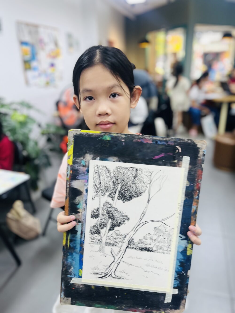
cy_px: 156
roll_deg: +2.2
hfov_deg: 53.1
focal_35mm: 26
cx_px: 118
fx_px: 235
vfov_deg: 67.3
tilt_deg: -21.5
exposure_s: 1/100
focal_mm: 5.1
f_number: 1.6
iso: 64
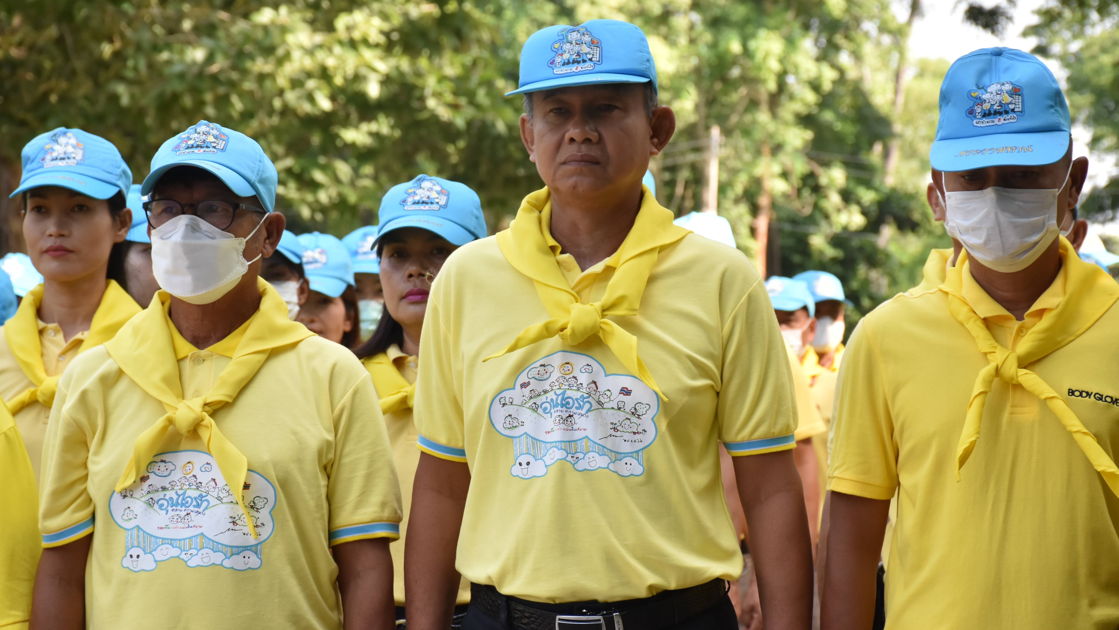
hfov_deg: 16.0
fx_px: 3992
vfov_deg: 9.0
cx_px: 561
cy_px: 297
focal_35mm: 135
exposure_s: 1/200
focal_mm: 85
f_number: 7.1
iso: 400
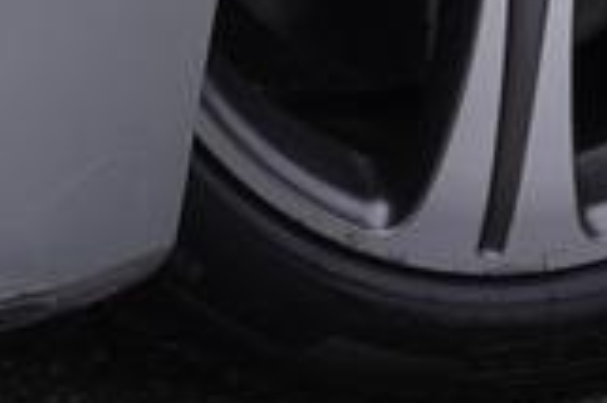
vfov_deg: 6.0
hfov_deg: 9.5
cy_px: -742
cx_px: 26
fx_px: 3621
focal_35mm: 215
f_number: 5
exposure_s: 1/100
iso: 100
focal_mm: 18
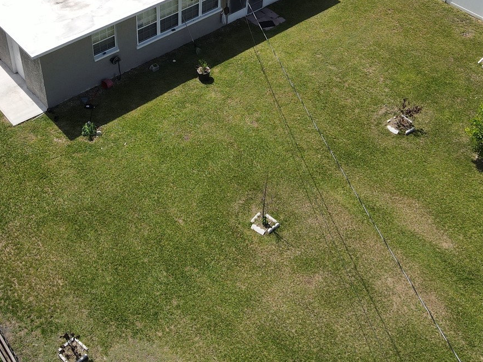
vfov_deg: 32.1
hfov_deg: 42.8
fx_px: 614
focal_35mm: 44
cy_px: 77
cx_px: 201
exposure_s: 1/800
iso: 100
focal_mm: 4.5
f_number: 2.8
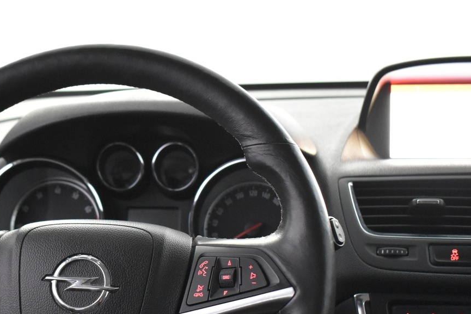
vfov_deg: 18.4
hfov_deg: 27.2
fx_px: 955
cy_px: 286
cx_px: 102
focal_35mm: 73
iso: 3200
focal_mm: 26
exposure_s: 1/20
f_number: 4
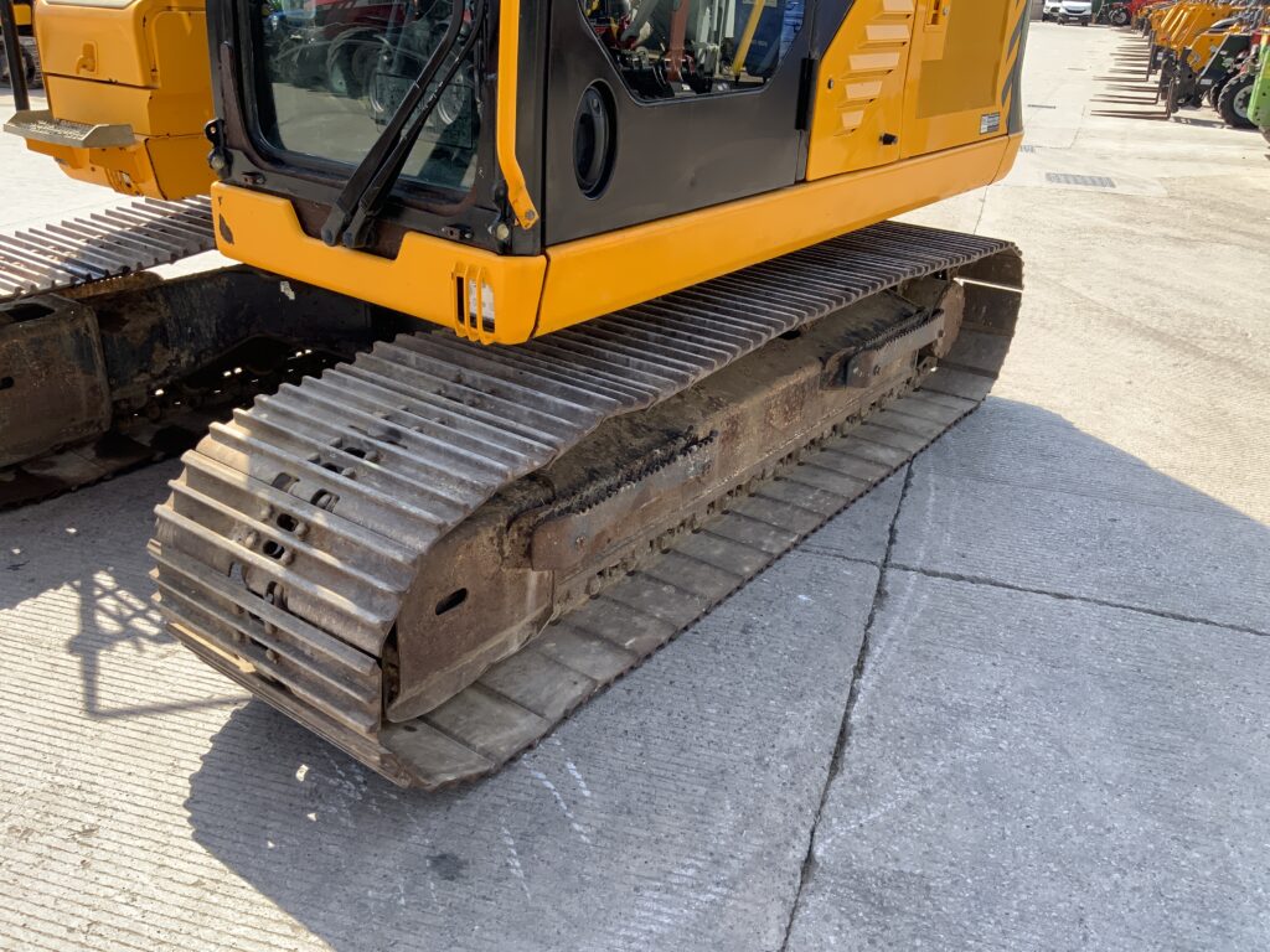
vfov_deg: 48.2
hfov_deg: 61.7
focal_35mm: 29
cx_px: 635
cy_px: 476
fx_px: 1064
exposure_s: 1/355
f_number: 1.8
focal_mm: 3
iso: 16
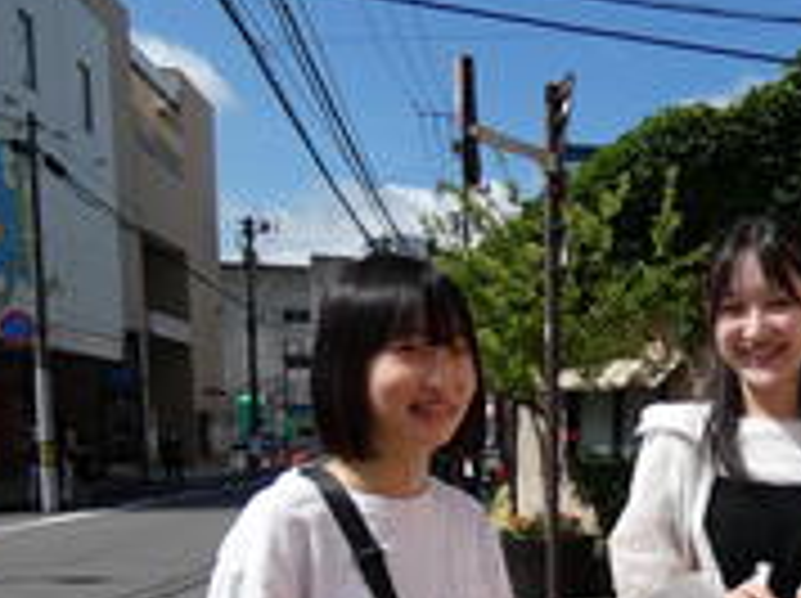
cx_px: 688
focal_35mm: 45
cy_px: 611
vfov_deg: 29.7
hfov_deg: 39.7
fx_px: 1040
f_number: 2.8
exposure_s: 1/2000
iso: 80
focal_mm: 3.6
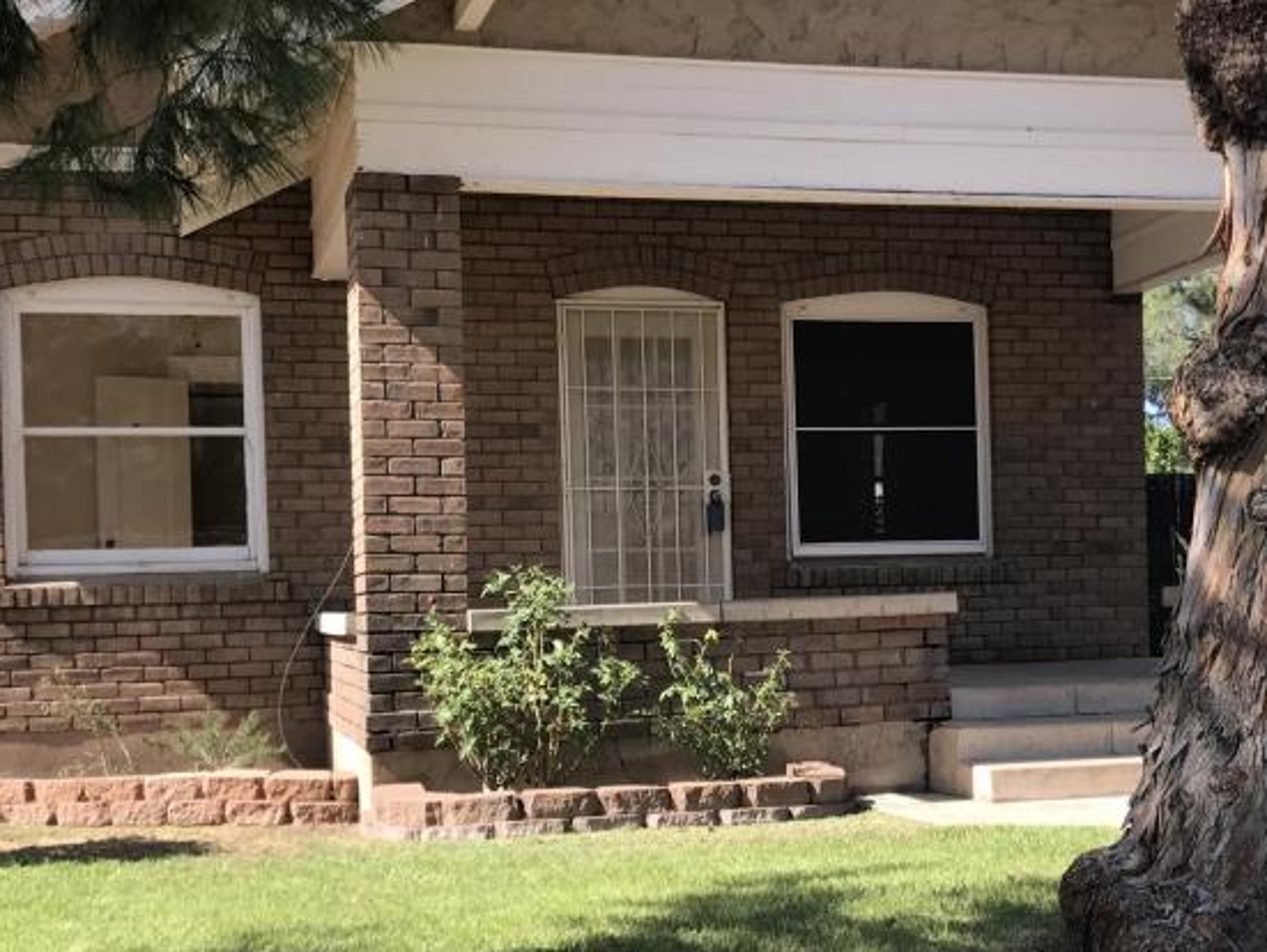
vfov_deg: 27.9
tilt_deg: +0.3
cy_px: 623
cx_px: 731
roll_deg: +2.0
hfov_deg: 36.7
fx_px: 1905
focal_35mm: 52
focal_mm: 3.99
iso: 20
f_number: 1.8
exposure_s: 1/742
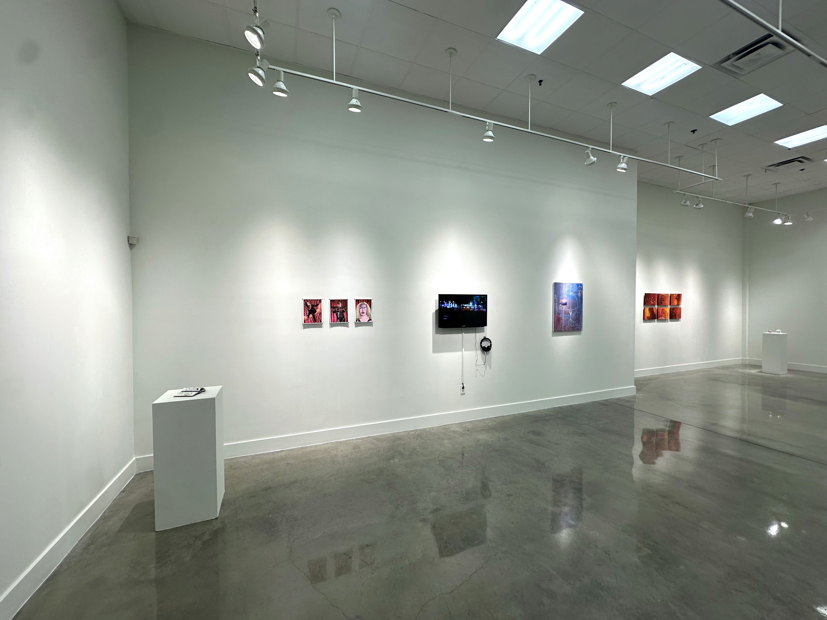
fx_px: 334
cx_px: 414
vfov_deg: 85.7
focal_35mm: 14
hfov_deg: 102.1
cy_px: 310
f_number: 2.2
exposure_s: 1/120
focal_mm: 2.22
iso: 50
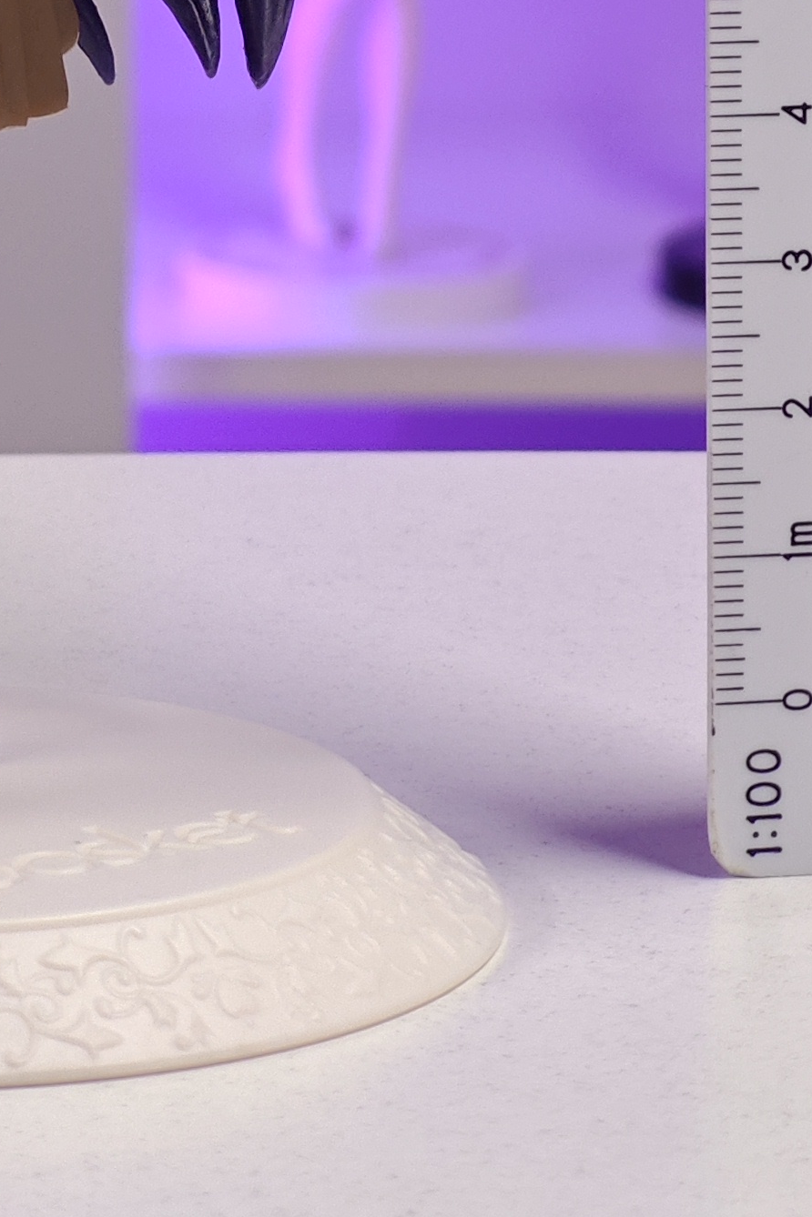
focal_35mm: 203
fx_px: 6868
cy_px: -258
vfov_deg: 10.0
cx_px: 154
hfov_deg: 6.8
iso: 400
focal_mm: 7.48
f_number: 2.4
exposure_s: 1/21.6
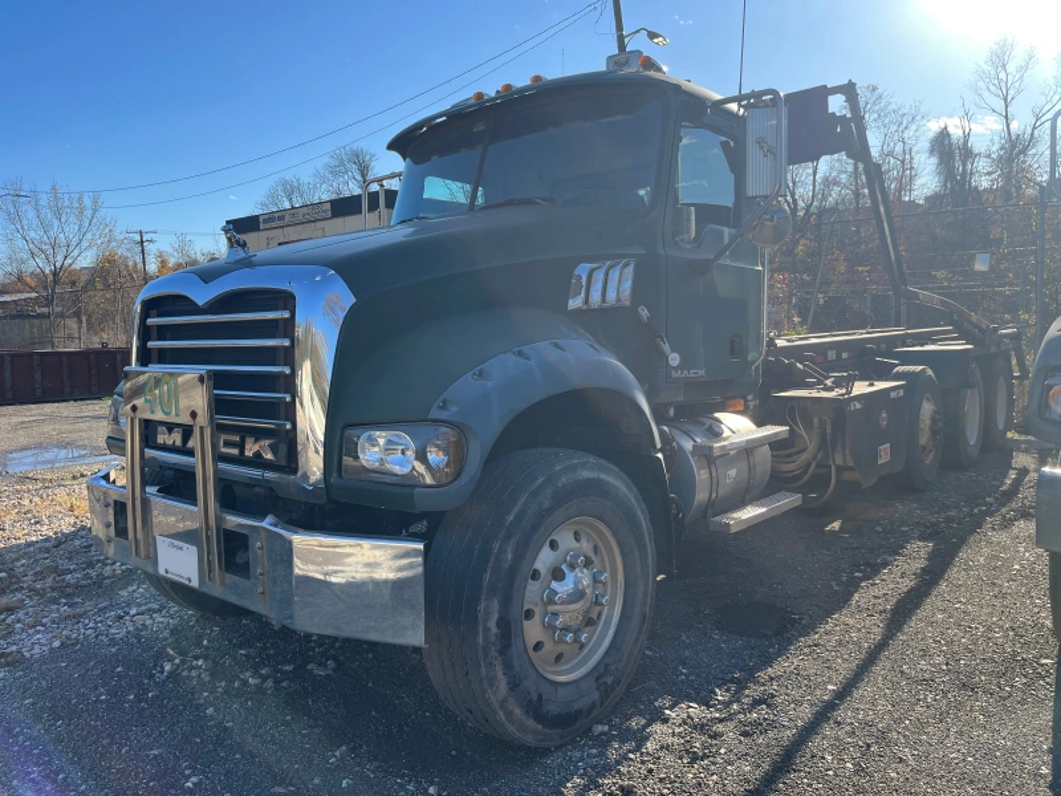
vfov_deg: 53.1
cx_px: 530
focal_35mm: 26
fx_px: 797
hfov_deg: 67.3
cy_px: 398
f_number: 1.6
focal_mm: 5.1
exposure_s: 1/1372
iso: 50
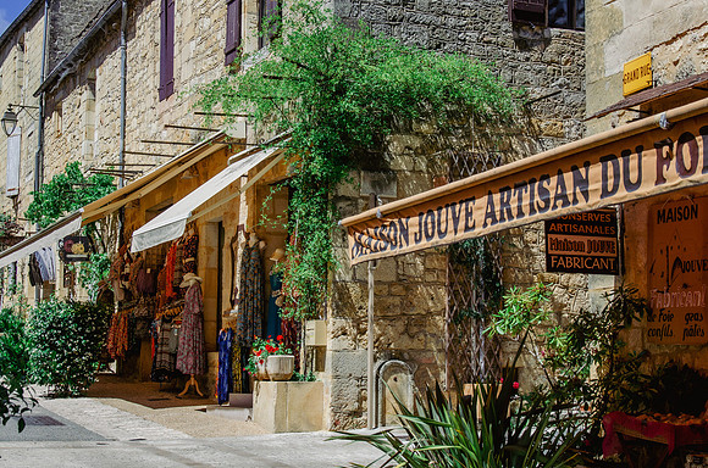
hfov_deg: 28.1
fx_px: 1413
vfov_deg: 18.8
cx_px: 354
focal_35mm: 72
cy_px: 234
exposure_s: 1/320
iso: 320
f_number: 10
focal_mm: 48
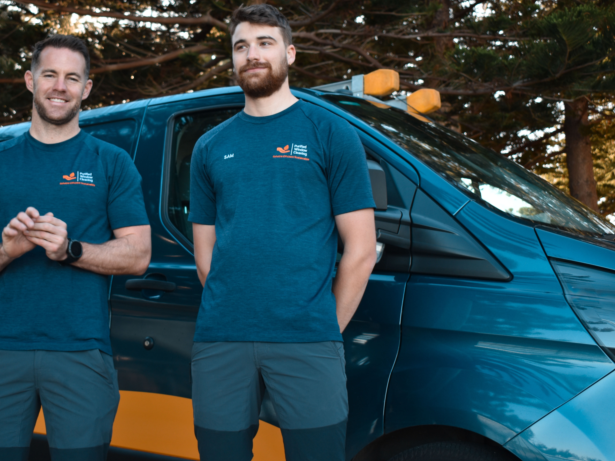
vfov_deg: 26.6
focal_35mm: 55
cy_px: 178
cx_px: 218
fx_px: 971
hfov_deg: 34.9
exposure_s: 1/100
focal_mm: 27
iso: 100
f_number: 4.5
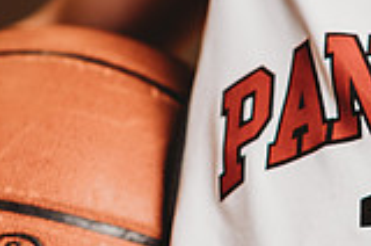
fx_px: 3178
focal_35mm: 309
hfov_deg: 6.7
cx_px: 285
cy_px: 275
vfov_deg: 4.4
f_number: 2.5
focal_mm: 85
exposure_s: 1/160
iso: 100
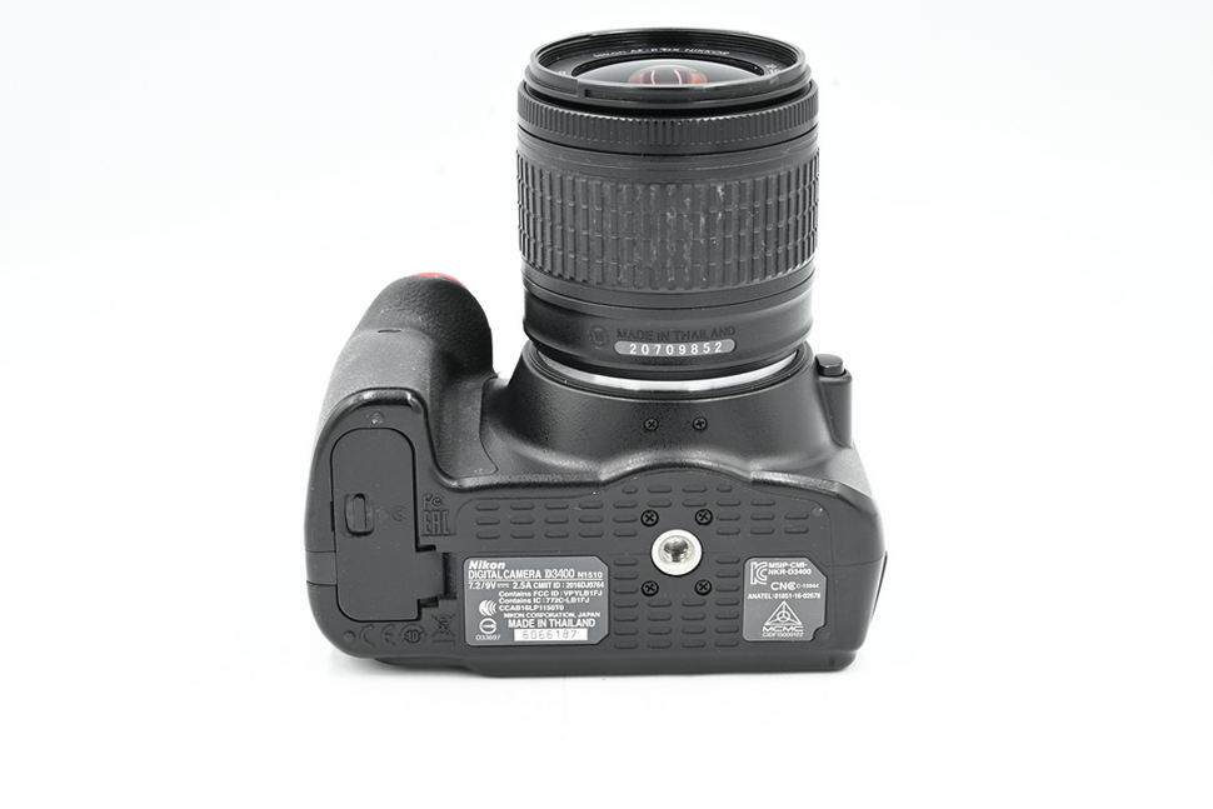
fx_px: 2022
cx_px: 606
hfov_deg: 33.4
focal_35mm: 60
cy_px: 404
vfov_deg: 22.6
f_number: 14
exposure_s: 1/6
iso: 100
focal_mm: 60
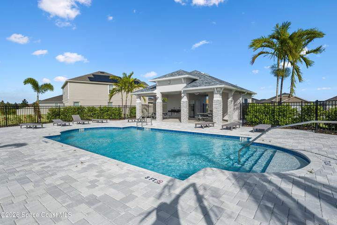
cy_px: 112
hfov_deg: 88.4
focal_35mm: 18
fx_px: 173
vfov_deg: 65.9
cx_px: 168
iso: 200
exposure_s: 1/400
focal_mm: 18.5
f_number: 8
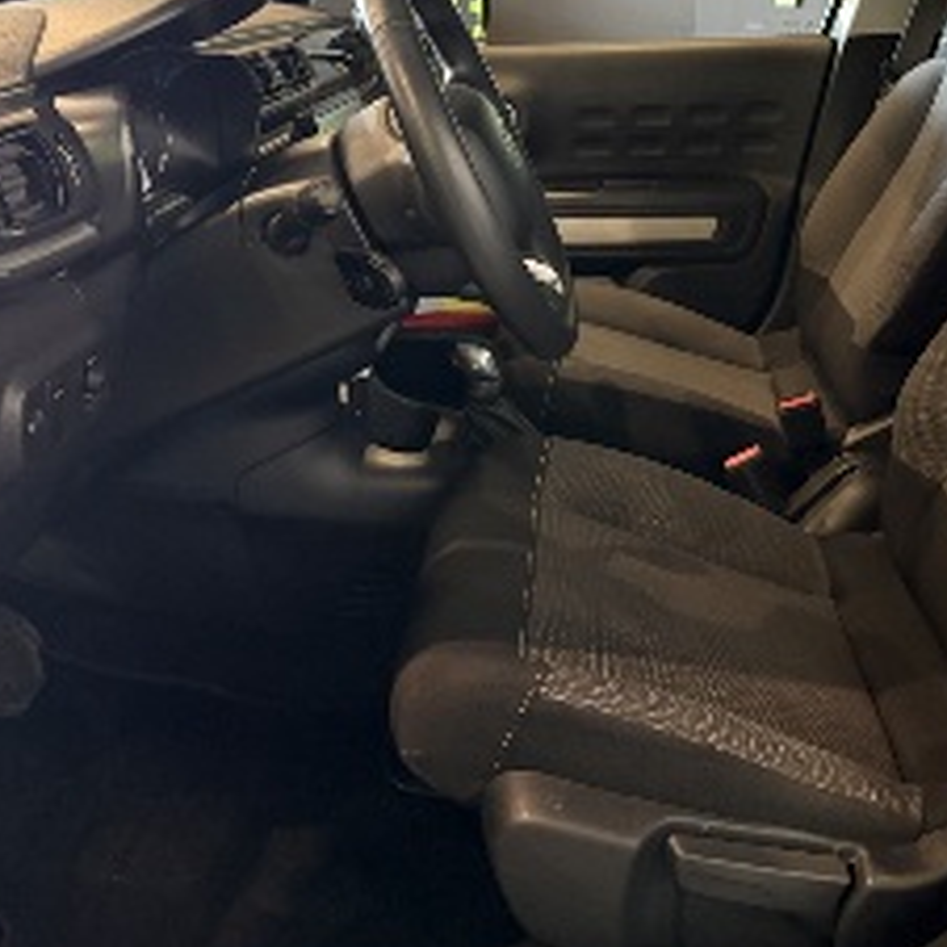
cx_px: 603
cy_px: 365
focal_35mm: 39
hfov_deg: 42.4
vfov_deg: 42.6
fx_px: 1207
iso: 1000
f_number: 1.78
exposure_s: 1/25
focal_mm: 6.76
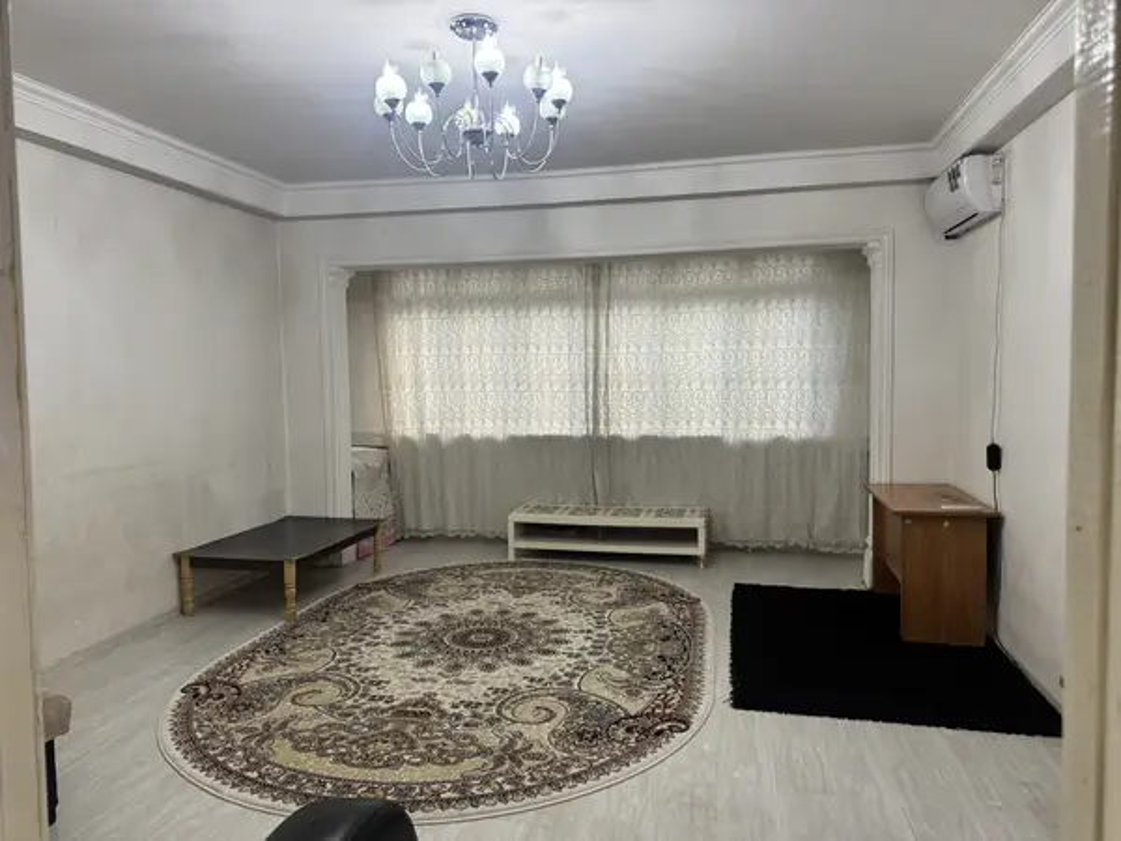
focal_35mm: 24
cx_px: 560
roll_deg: +0.4
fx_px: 777
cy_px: 420
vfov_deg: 56.8
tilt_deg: -3.4
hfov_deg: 71.6
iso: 200
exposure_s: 1/100
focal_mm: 6.76
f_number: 1.78
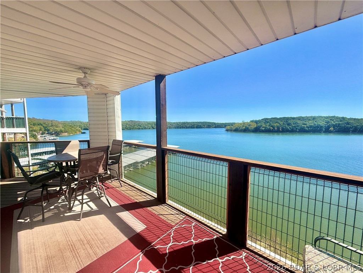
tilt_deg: -4.2
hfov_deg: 102.1
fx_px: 147
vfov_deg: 85.7
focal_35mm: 14
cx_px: 182
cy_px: 136
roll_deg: +0.8
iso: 50
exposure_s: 1/1848
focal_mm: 2.22
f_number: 2.2
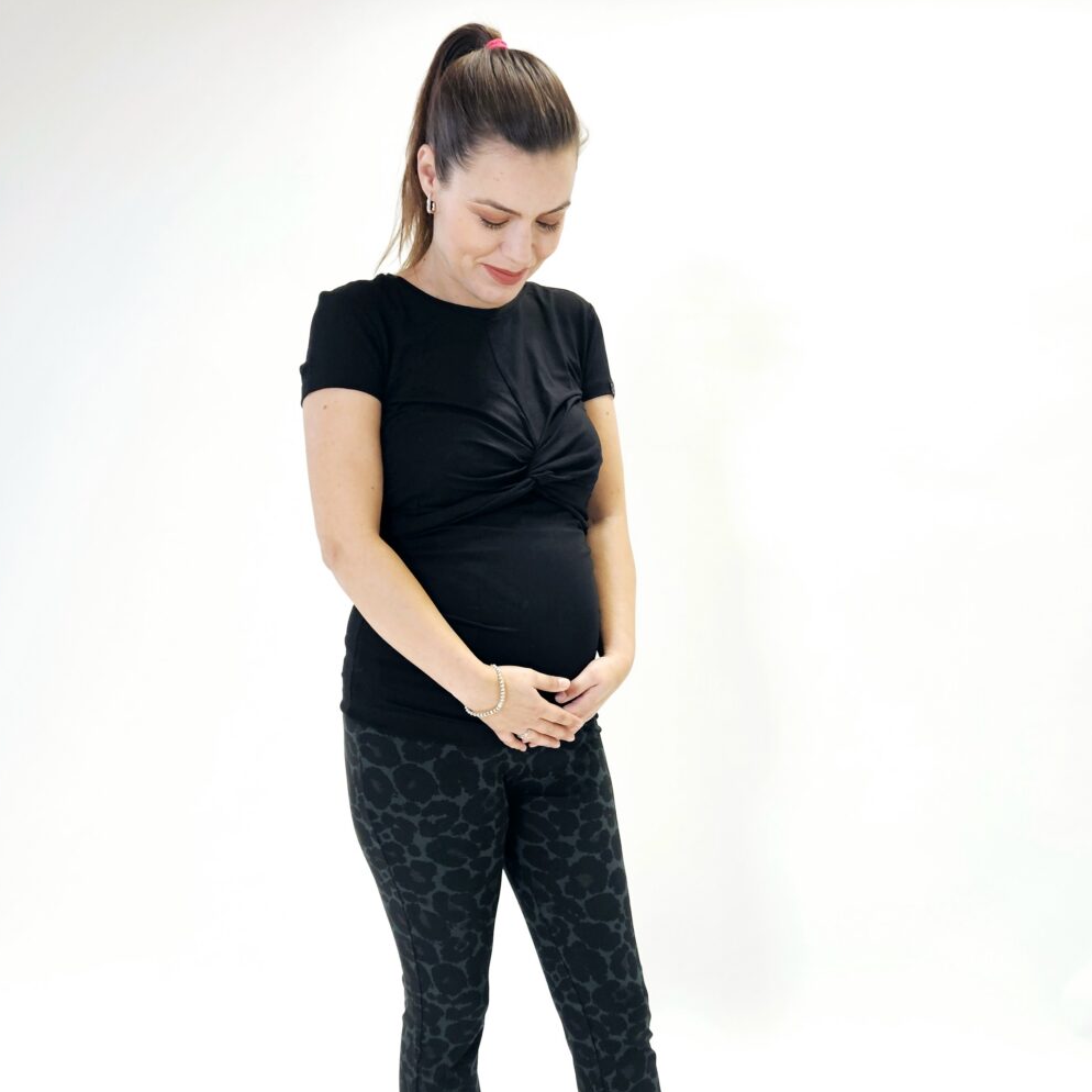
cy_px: 697
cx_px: 535
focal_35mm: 30
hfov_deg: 54.0
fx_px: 1071
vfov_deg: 53.3
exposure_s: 1/100
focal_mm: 5.4
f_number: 1.8
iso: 125
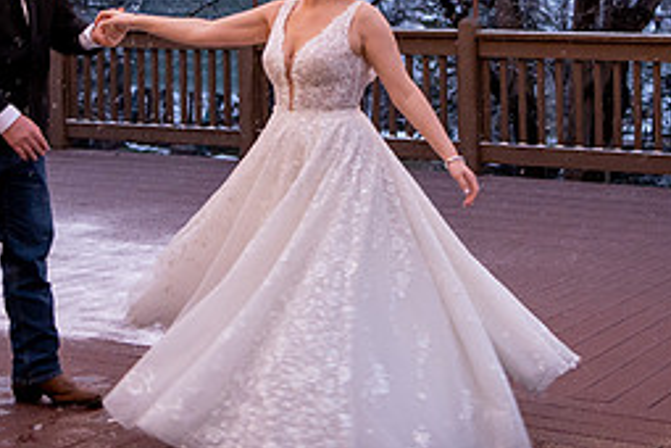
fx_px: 1715
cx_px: 277
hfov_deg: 22.1
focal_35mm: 92
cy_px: 24
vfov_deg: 14.7
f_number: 2.8
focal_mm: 38
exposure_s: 1/160
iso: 2500
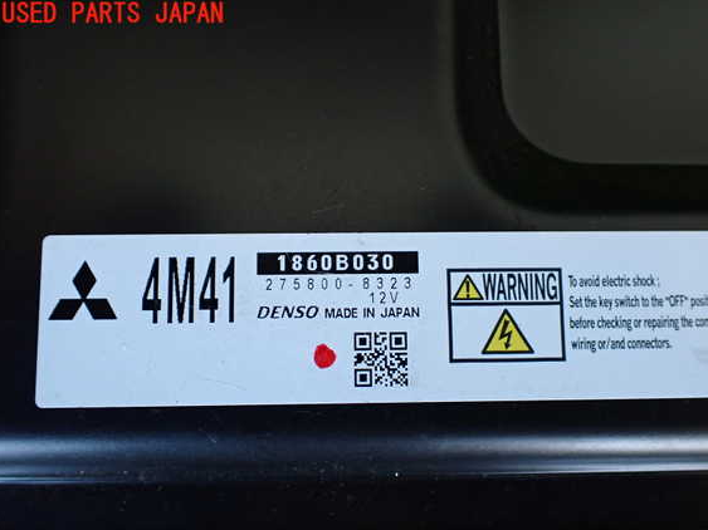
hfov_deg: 56.8
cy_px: 281
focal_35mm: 32
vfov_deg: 44.1
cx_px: 372
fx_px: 654
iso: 400
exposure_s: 1/125
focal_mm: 5.4
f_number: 2.3
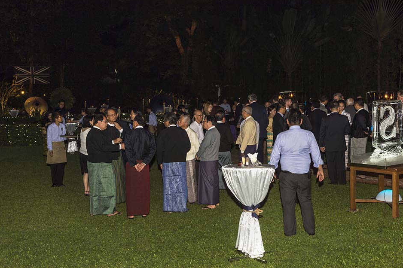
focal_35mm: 43
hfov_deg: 45.5
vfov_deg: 31.1
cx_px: 205
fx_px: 481
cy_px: 134
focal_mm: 42
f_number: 11
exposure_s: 1/60
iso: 400
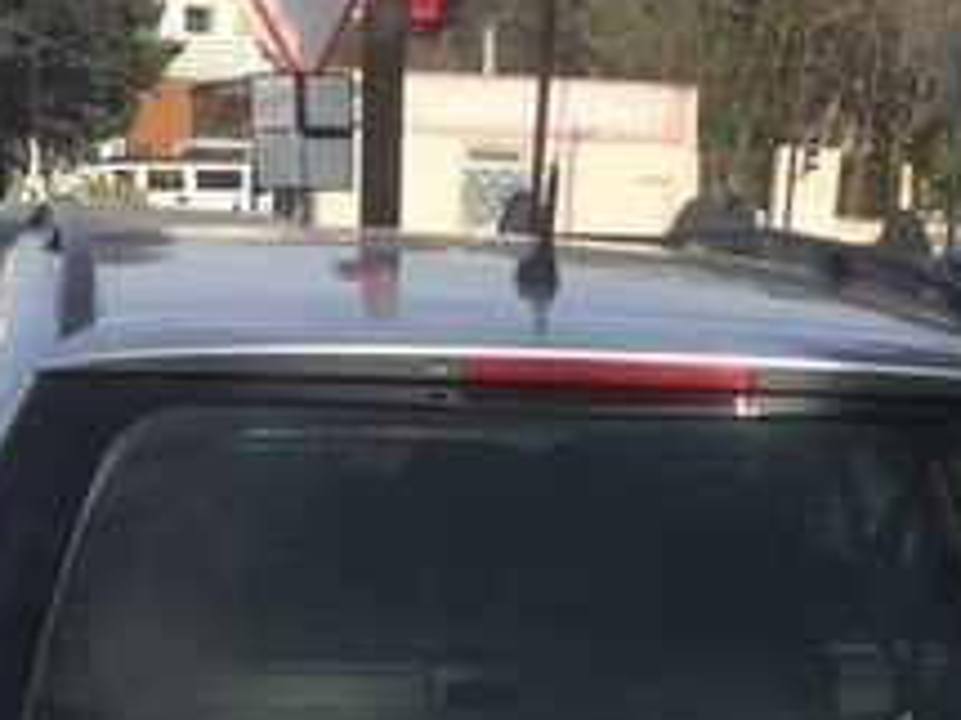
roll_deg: -3.7
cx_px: 492
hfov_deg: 22.0
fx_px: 2469
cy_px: 852
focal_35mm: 89
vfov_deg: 16.0
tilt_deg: -14.4
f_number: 2.2
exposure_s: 1/1799
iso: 32
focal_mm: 4.15
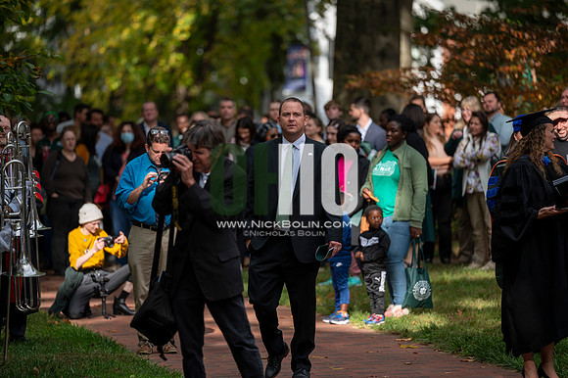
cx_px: 284
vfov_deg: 6.9
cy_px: 189
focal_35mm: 200
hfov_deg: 10.3
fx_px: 3154
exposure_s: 1/1000
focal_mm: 200
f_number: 2.8
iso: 125
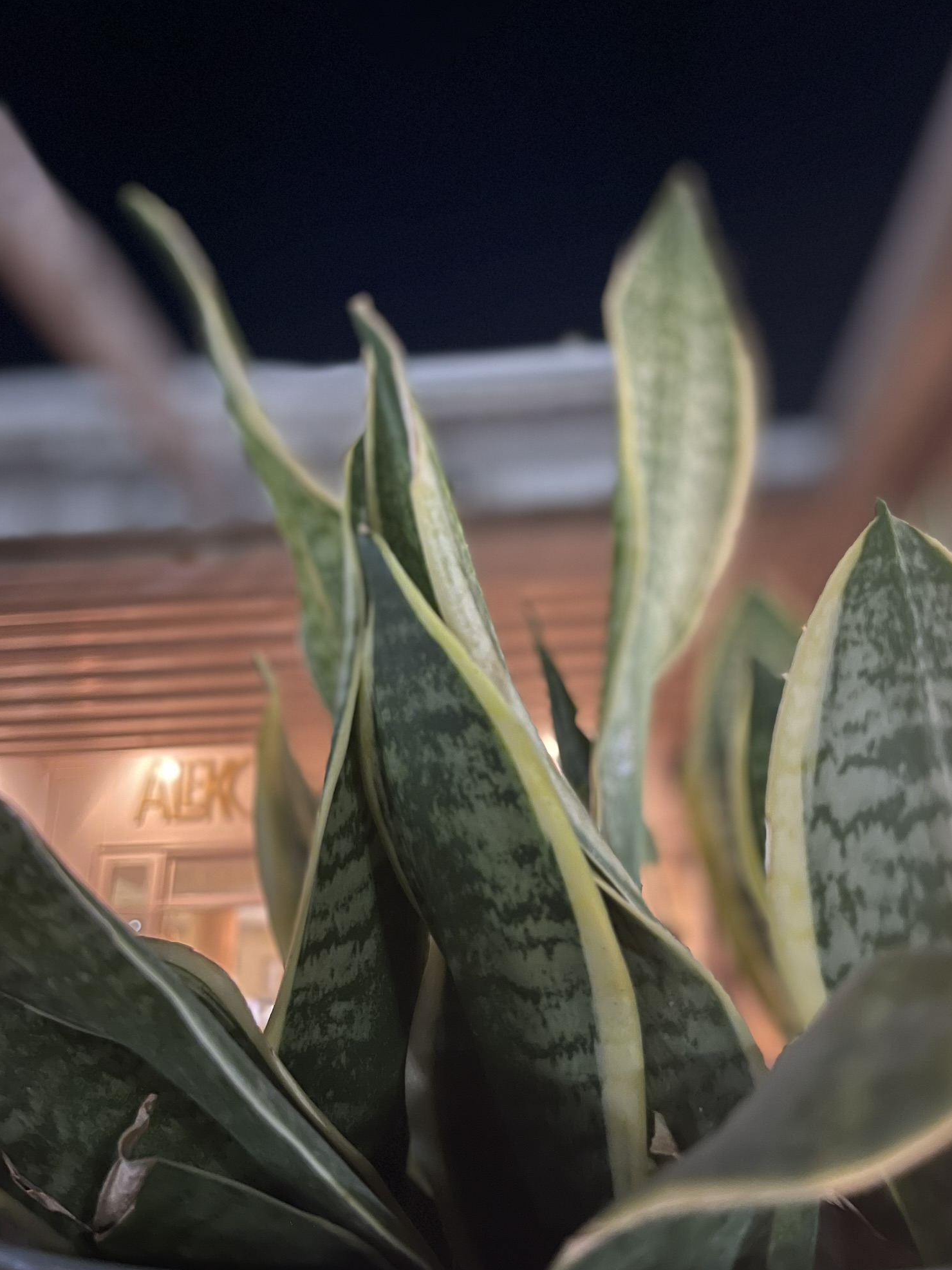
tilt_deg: +23.0
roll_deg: +1.1
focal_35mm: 27
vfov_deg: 65.3
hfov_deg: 51.3
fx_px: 990
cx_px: 492
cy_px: 615
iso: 640
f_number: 1.6
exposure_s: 1/9
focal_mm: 5.1
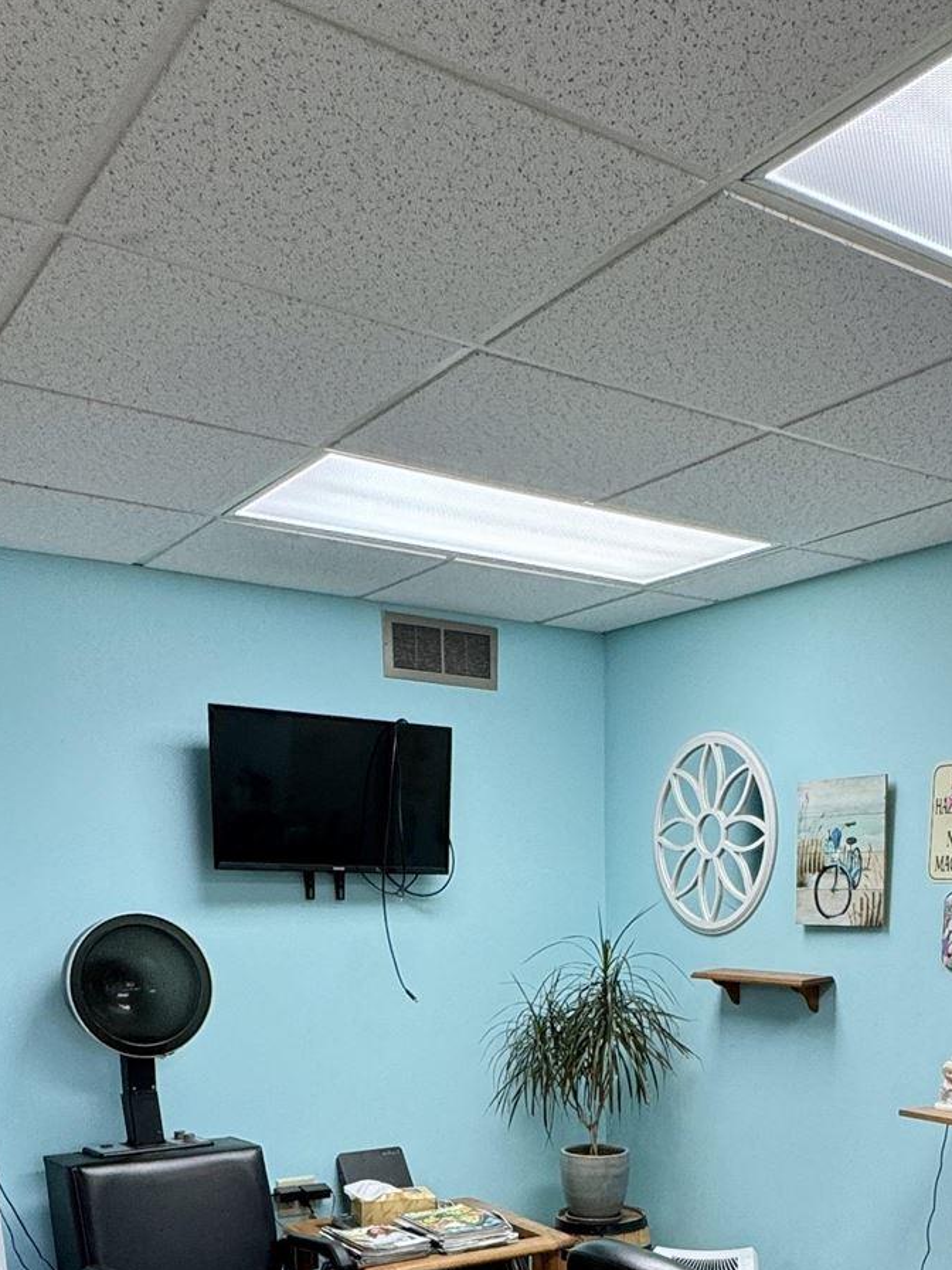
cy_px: 1230
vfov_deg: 44.7
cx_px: 673
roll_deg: +0.1
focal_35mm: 36
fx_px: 1320
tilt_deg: -15.1
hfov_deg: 38.9
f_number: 2.2
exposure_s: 1/120
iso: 125
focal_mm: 2.22
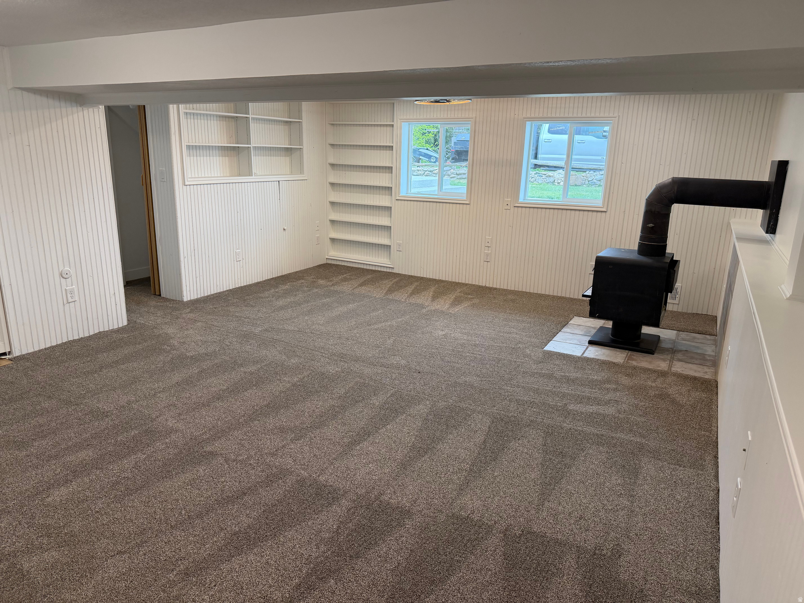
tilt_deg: -13.5
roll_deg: -2.5
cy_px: 302
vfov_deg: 56.8
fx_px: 557
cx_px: 402
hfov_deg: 71.6
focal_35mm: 24
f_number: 1.78
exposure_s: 1/142
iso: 200
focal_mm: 6.76
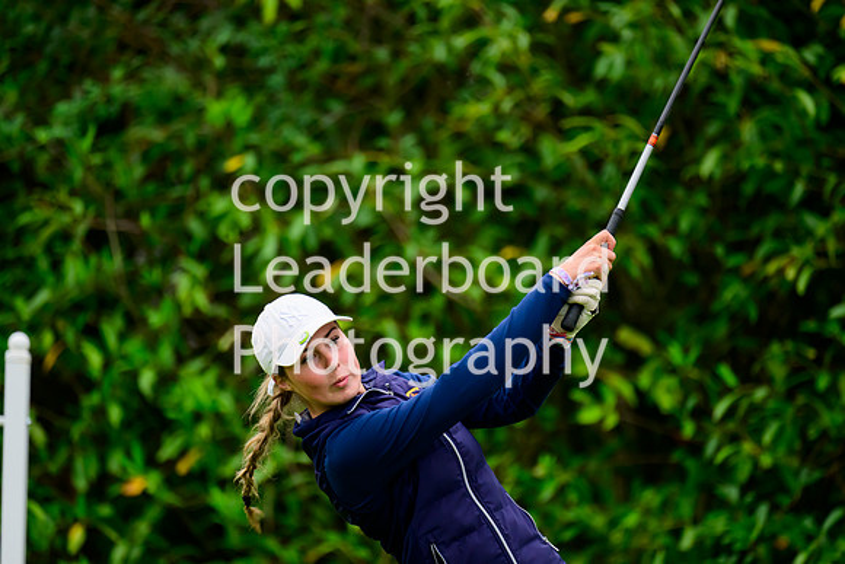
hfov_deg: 5.2
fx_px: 9391
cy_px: 282
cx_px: 422
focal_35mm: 400
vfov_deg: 3.4
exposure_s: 1/1250
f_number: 5.6
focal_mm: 400
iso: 2500
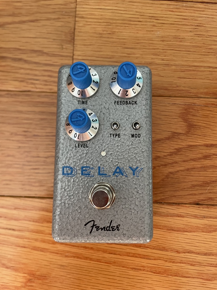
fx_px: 217
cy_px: 145
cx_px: 108
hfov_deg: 53.1
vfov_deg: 67.3
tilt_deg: -84.9
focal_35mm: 26
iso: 200
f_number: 1.6
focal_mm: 4.2
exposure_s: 1/60
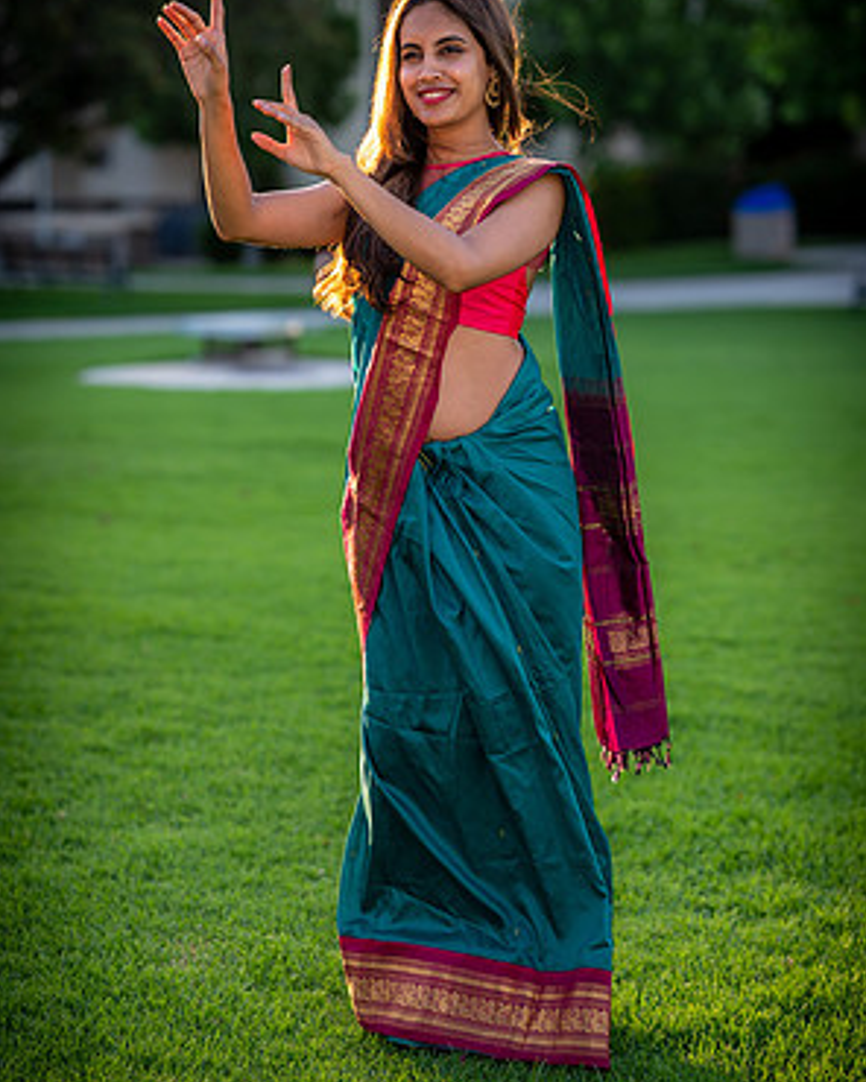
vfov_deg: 19.8
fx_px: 3108
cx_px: 433
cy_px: 544
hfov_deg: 15.9
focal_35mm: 97
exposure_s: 1/640
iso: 160
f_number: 2.5
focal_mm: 85
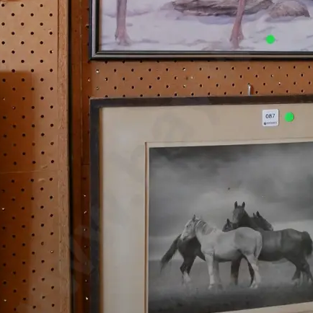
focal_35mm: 50
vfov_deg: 32.7
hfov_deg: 33.3
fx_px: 511
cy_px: 45
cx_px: 236
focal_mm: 12
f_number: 4
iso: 2500
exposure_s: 1/60
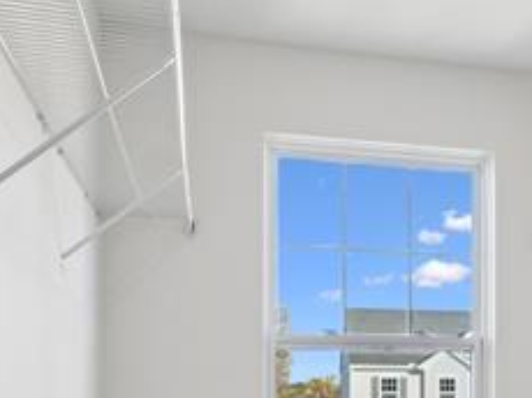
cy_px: 413
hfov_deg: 29.7
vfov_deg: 23.2
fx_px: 921
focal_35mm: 60
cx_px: 551
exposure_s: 1/3
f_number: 9
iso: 100
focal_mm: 14
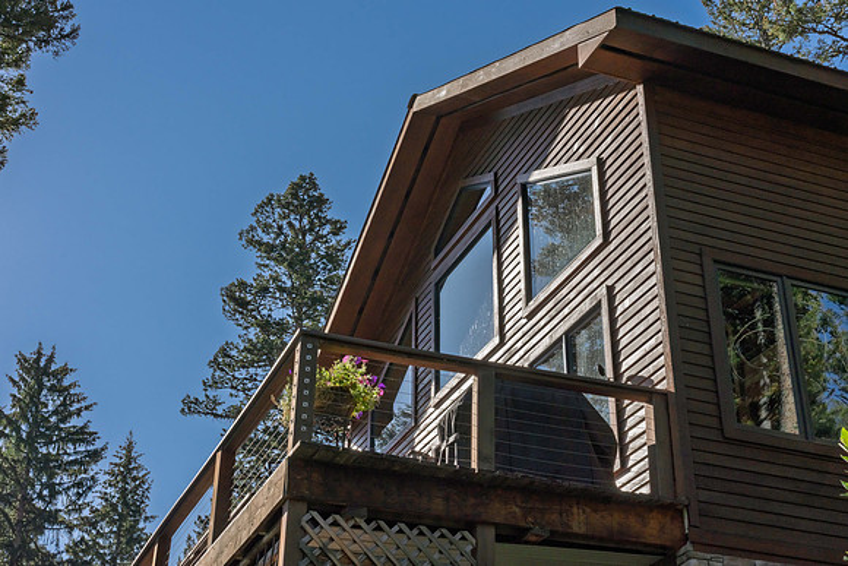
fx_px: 1270
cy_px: 283
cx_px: 424
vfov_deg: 25.1
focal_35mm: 54
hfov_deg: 36.9
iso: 400
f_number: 16
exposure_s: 1/1000
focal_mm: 51
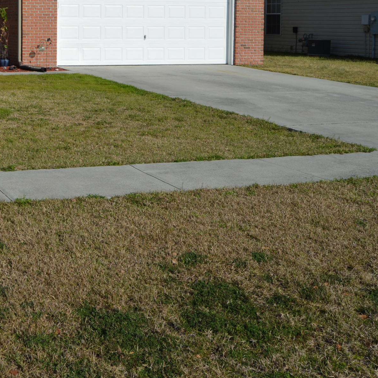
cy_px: 62
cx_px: -29
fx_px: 717
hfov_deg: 27.3
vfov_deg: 28.7
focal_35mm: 58
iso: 100
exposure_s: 1/400
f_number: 10
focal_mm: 18
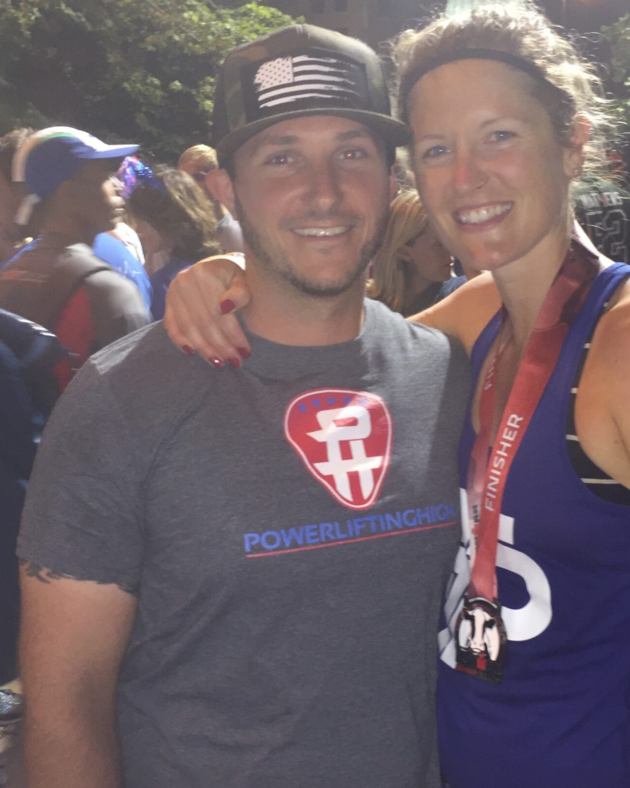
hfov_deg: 33.3
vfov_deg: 41.1
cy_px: 423
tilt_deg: -7.8
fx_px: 1049
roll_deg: +1.4
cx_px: 374
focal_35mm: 45
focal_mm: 4.15
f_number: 2.2
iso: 100
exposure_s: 1/30
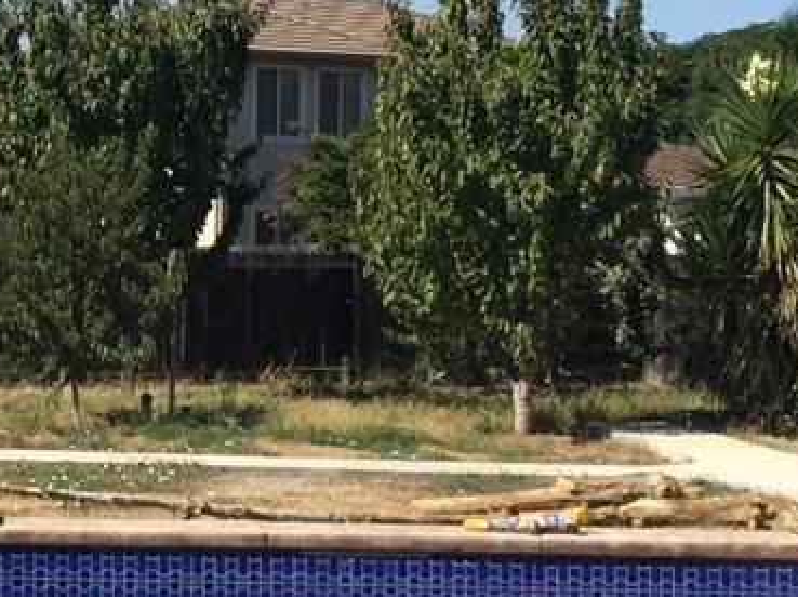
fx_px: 2718
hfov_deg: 16.2
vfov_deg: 12.5
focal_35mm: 118
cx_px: -108
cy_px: 244
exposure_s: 1/2198
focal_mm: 4.15
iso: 32
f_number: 2.2
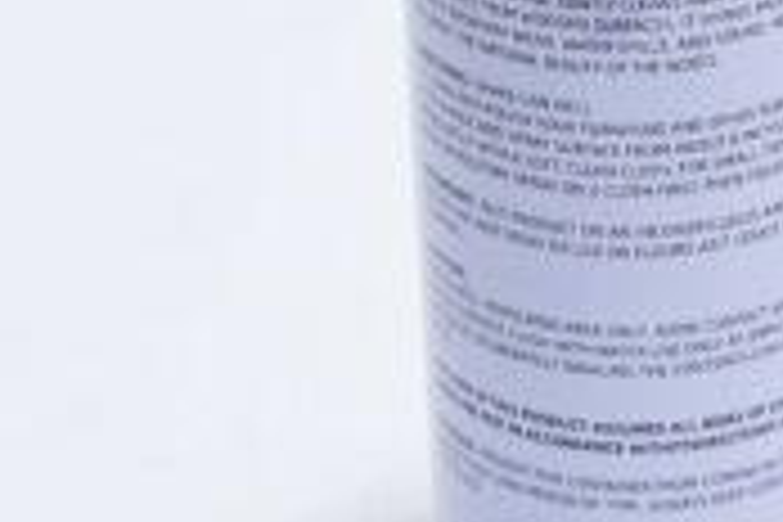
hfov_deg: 9.0
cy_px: 99
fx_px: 4893
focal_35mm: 225
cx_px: 994
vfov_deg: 6.1
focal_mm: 56
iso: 3200
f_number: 9
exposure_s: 1/200
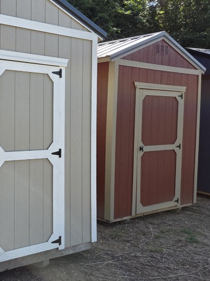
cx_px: -34
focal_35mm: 44
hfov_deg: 29.0
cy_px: 131
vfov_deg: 42.9
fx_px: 356
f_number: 1.8
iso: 80
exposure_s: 1/1899
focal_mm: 5.4
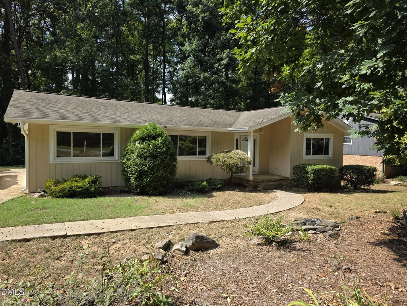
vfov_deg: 58.9
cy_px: 153
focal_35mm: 23
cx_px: 204
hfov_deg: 73.9
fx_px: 270
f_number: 1.7
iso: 80
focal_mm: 6.3
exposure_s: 1/2760
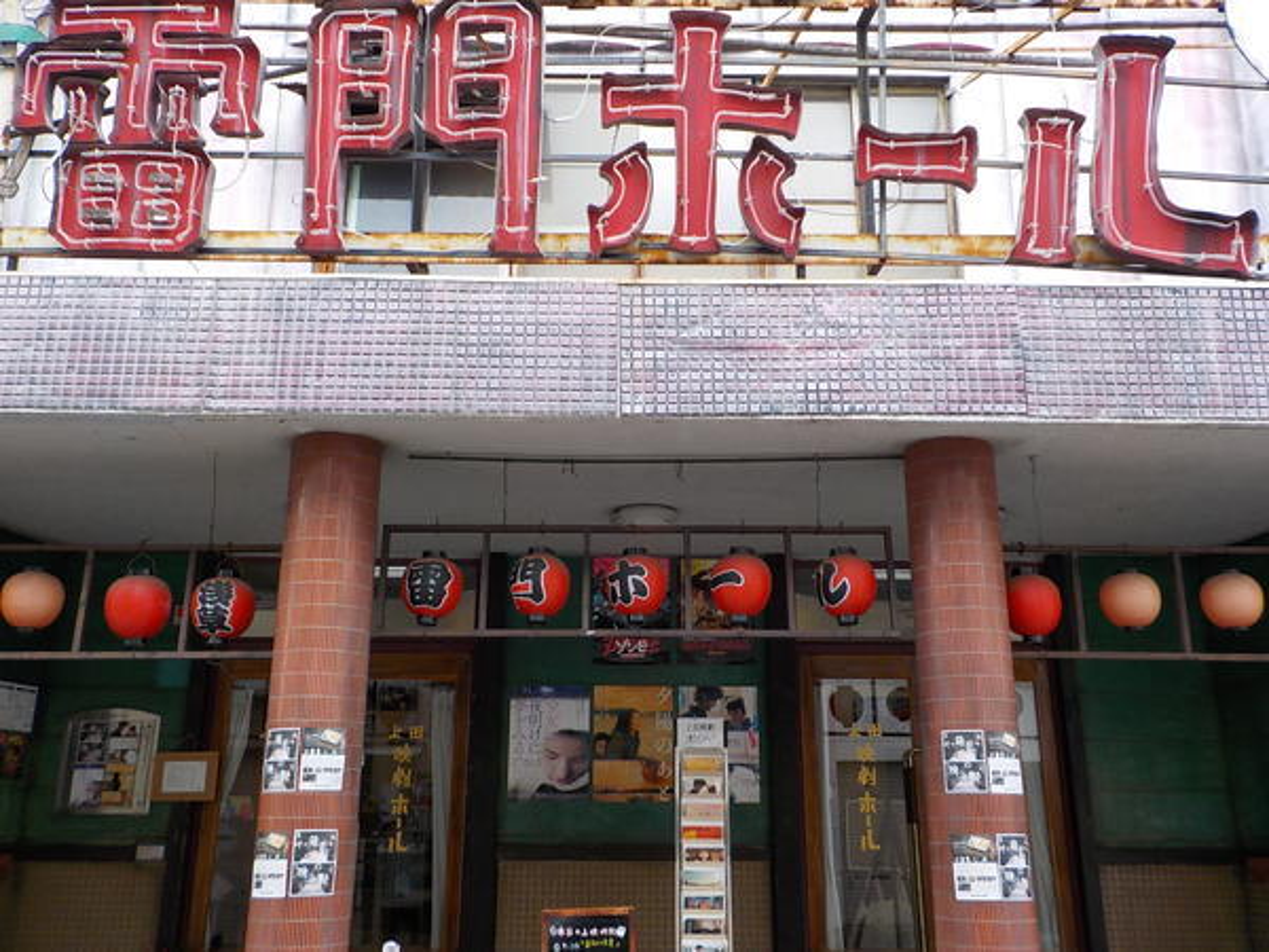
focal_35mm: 30
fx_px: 1100
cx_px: 634
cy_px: 476
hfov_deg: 60.0
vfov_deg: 46.8
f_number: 3.3
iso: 125
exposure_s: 1/40
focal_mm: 4.1
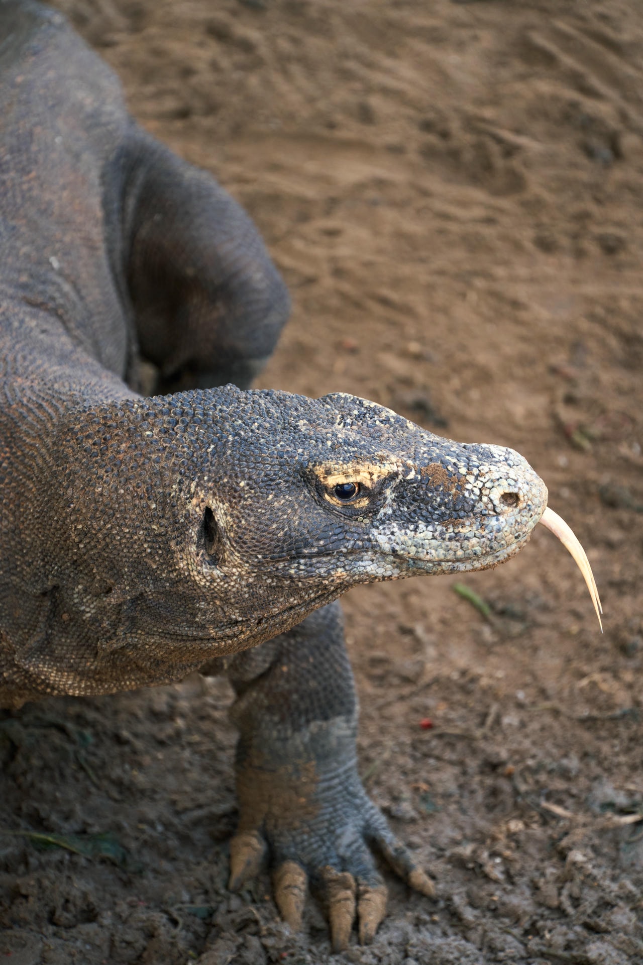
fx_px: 8037
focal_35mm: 300
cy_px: 482
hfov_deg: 4.6
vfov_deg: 6.9
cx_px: 322
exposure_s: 1/320
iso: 800
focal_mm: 300
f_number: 5.6
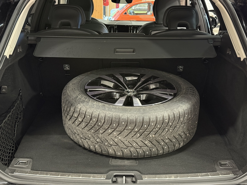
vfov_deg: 30.3
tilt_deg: -15.6
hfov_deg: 39.7
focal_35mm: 48
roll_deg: -0.6
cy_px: 92
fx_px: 343
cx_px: 124
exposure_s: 1/35
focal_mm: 6.76
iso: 500
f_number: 1.78
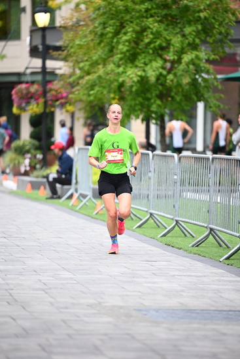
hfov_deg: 6.9
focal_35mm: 200
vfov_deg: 10.3
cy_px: 180
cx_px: 120
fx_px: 1999
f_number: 2.8
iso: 1250
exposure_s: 1/1250
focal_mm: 200
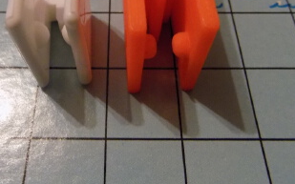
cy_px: -6
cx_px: 117
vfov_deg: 28.4
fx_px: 338
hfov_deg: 46.9
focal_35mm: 42
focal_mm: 4
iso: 400
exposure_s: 1/13
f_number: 3.1
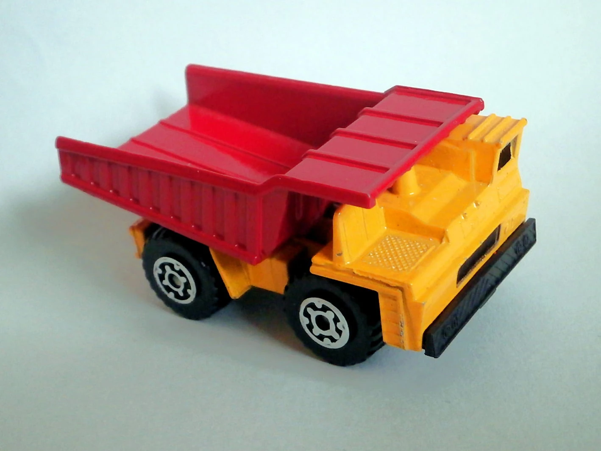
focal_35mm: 47
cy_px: 226
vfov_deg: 30.9
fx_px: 816
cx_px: 300
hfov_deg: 40.4
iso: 400
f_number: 3.4
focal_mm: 8.3
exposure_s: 1/40
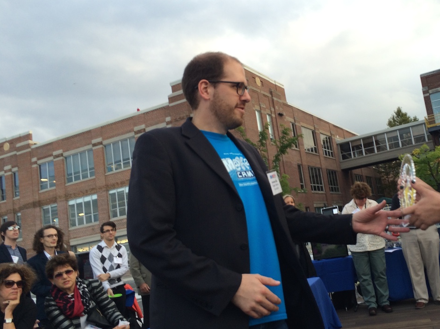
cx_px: 276
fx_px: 470
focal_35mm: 37
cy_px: 169
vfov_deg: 38.6
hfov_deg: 49.6
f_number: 2.2
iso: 32
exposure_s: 1/323
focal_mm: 4.15
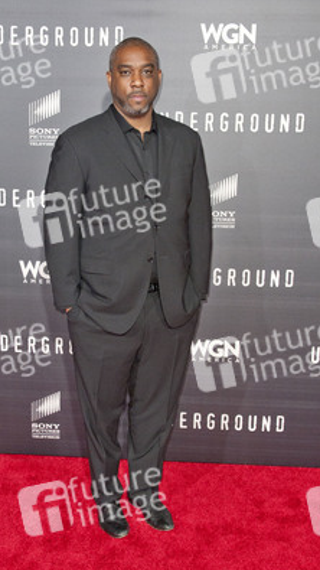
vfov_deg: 58.0
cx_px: 135
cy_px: 286
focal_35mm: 34
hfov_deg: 34.6
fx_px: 513
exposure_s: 1/400
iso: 800
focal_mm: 32
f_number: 4.5
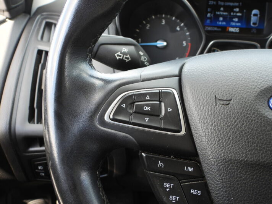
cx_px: 136
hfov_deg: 52.6
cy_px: 102
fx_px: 275
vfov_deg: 40.7
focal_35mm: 35
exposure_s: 1/50
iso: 100
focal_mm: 6.3
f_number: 3.2
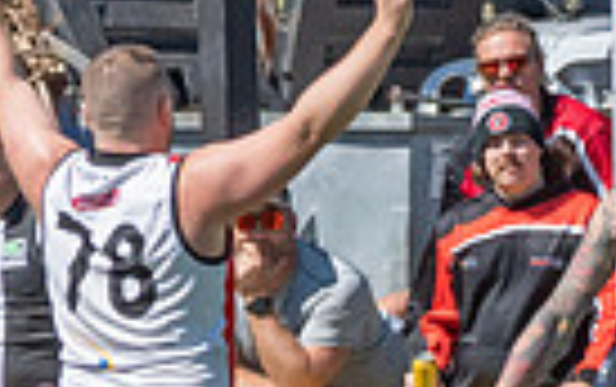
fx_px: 39500
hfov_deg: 0.9
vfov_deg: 0.6
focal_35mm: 2350
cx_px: 554
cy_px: 490
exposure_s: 1/2500
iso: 800
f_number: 11
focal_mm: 260
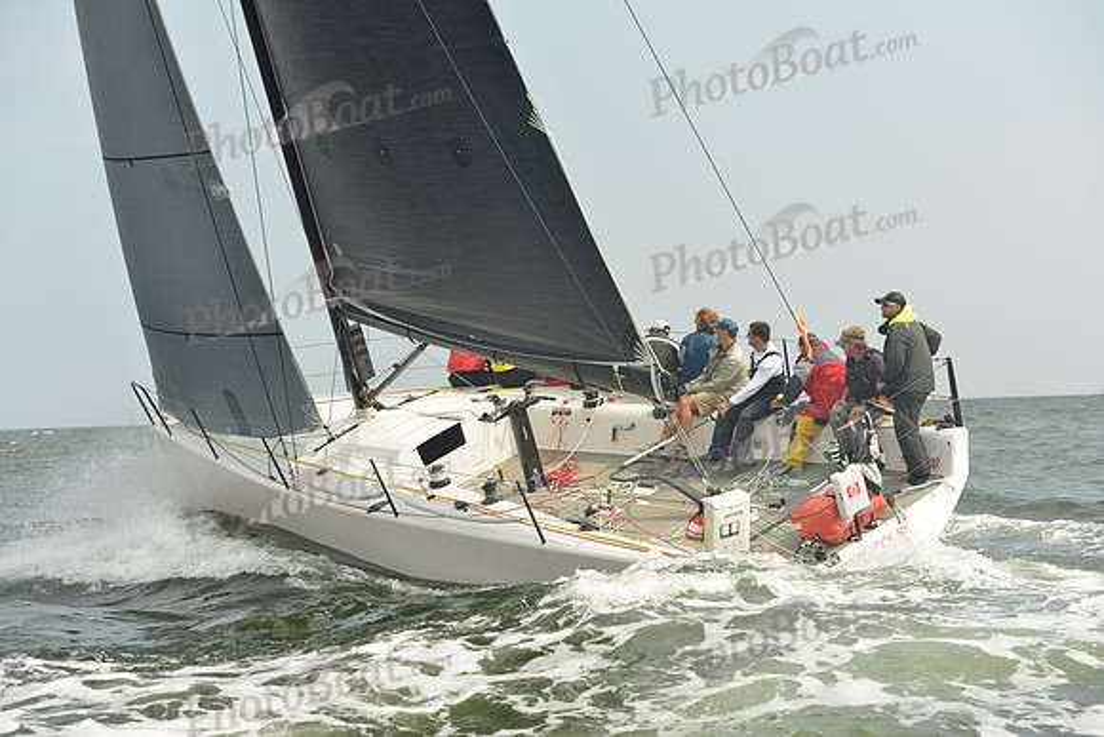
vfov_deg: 19.5
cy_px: 368
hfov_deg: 28.8
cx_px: 552
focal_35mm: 70
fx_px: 2147
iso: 320
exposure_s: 1/1250
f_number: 6.3
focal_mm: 70
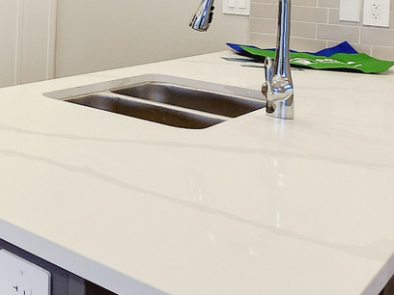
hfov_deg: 27.4
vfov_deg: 26.6
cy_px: -50
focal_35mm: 49
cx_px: -192
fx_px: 558
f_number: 2.2
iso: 125
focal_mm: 1.74
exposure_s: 1/60
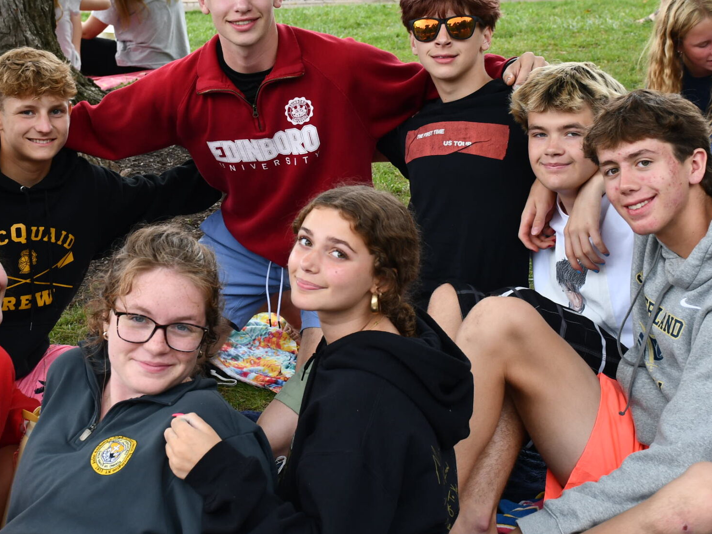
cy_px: 196
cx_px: 314
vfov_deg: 17.3
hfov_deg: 23.0
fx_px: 1748
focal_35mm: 85
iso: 250
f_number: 5.6
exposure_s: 1/250
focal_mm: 34
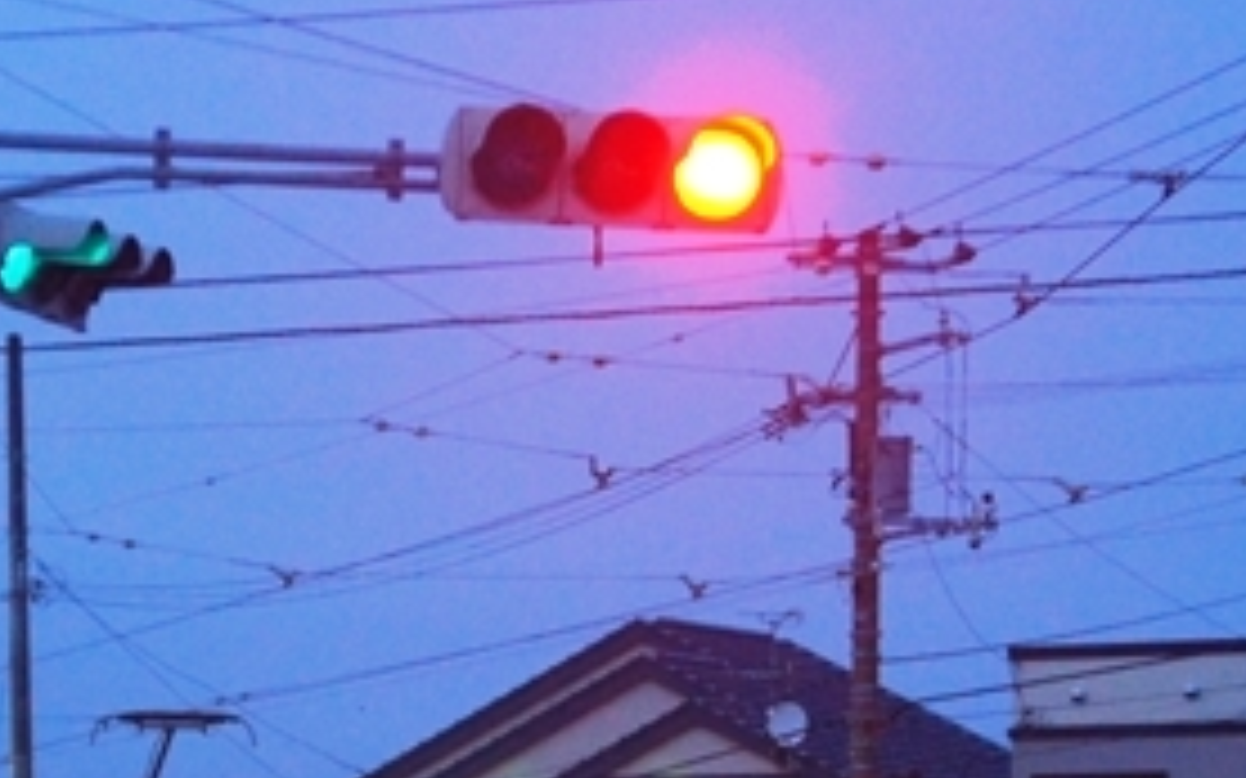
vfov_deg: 6.9
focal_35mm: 189
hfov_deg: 11.1
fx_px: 6433
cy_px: 960
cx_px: 468
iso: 1600
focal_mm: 43
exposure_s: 1/30
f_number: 4.5
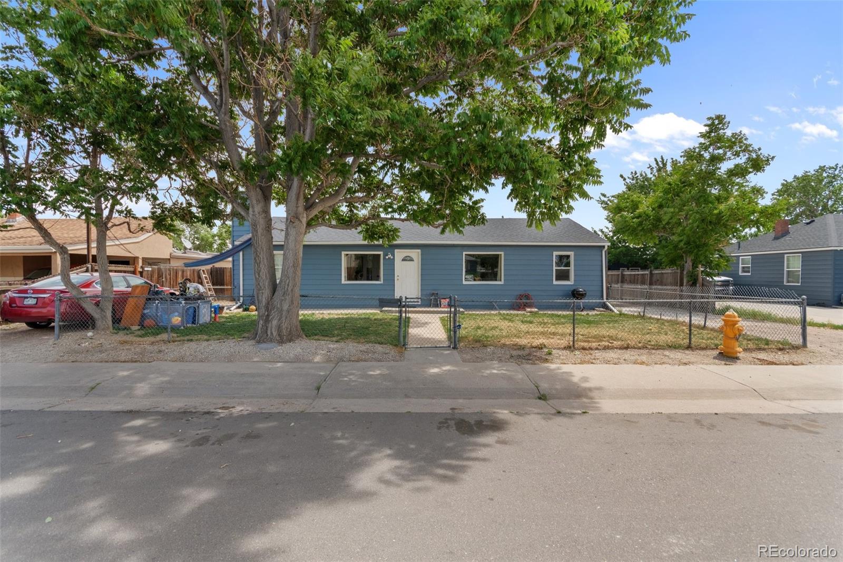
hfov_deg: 100.4
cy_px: 281
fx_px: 351
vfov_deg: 77.3
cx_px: 422
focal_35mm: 15
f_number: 8
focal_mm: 10
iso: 400
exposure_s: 1/200
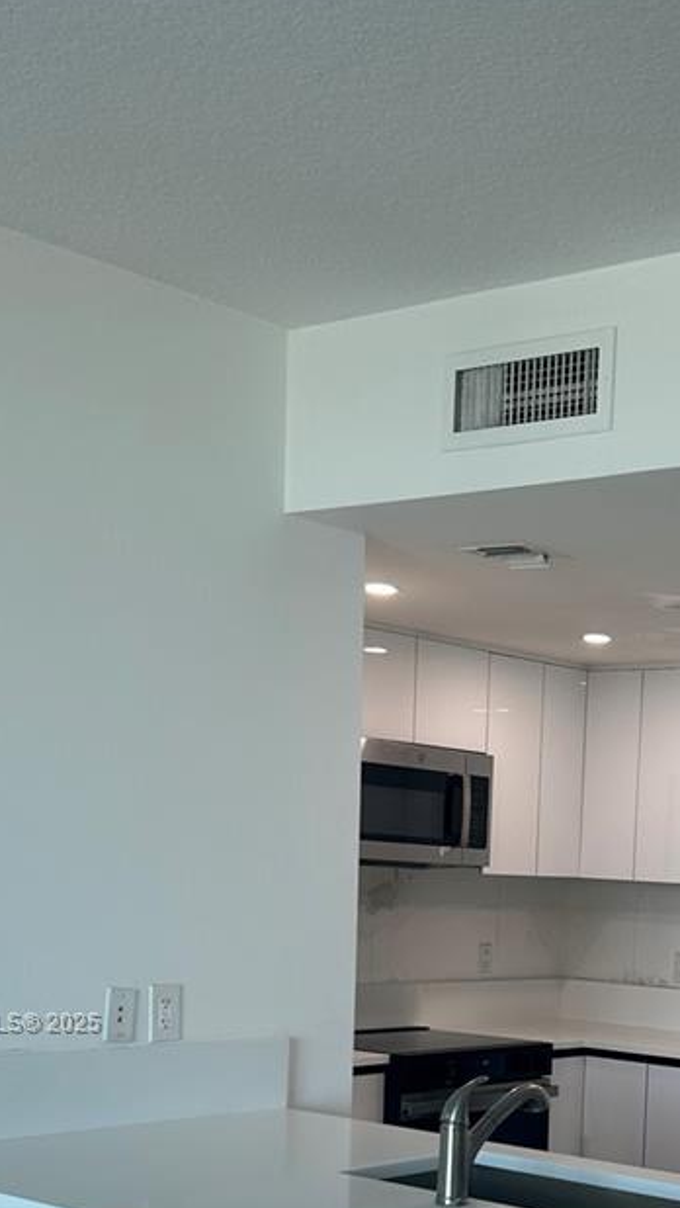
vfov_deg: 36.1
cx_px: 621
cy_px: 1024
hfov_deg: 21.3
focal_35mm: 55
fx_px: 1762
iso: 32
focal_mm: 5.7
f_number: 1.5
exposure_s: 1/126
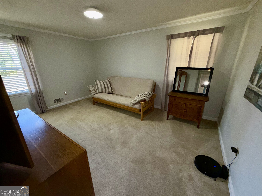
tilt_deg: -17.7
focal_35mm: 14
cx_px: 131
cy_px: 98
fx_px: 106
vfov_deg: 85.7
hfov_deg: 102.1
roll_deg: +0.8
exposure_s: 1/60
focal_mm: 2.22
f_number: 2.2
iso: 64
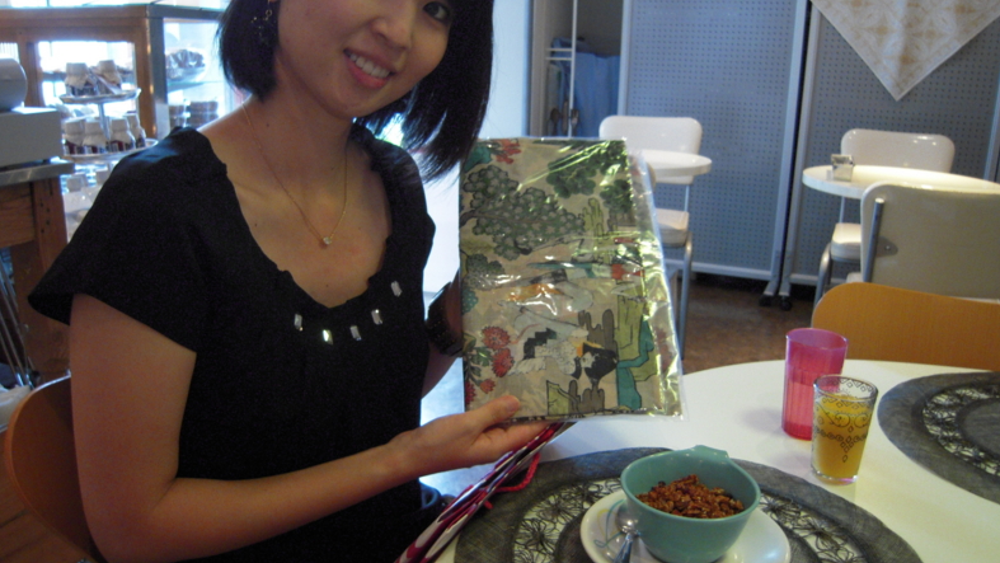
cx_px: 498
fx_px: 822
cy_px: 291
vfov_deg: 37.8
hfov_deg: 62.6
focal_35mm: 31
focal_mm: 5
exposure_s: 1/20
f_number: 2.7
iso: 400
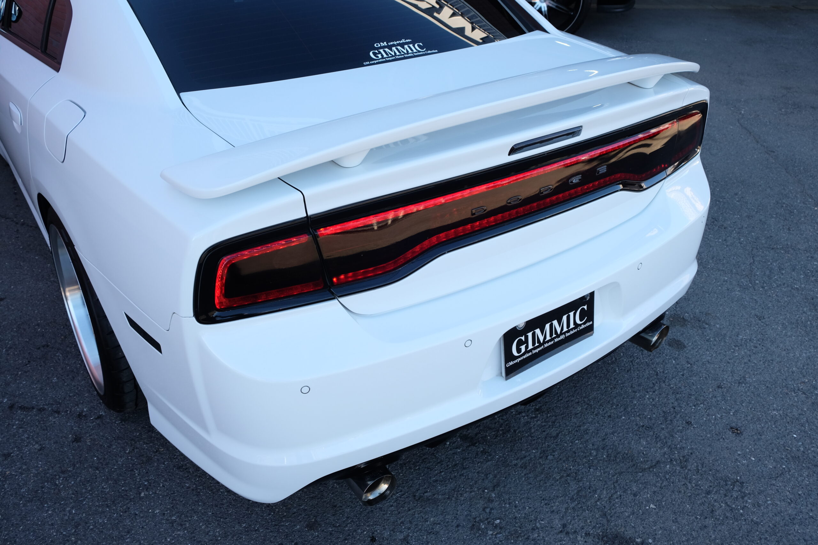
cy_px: 272
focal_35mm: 29
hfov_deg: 63.7
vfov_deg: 45.0
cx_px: 409
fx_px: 659
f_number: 5.6
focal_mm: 19.6
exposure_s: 1/160
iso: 400
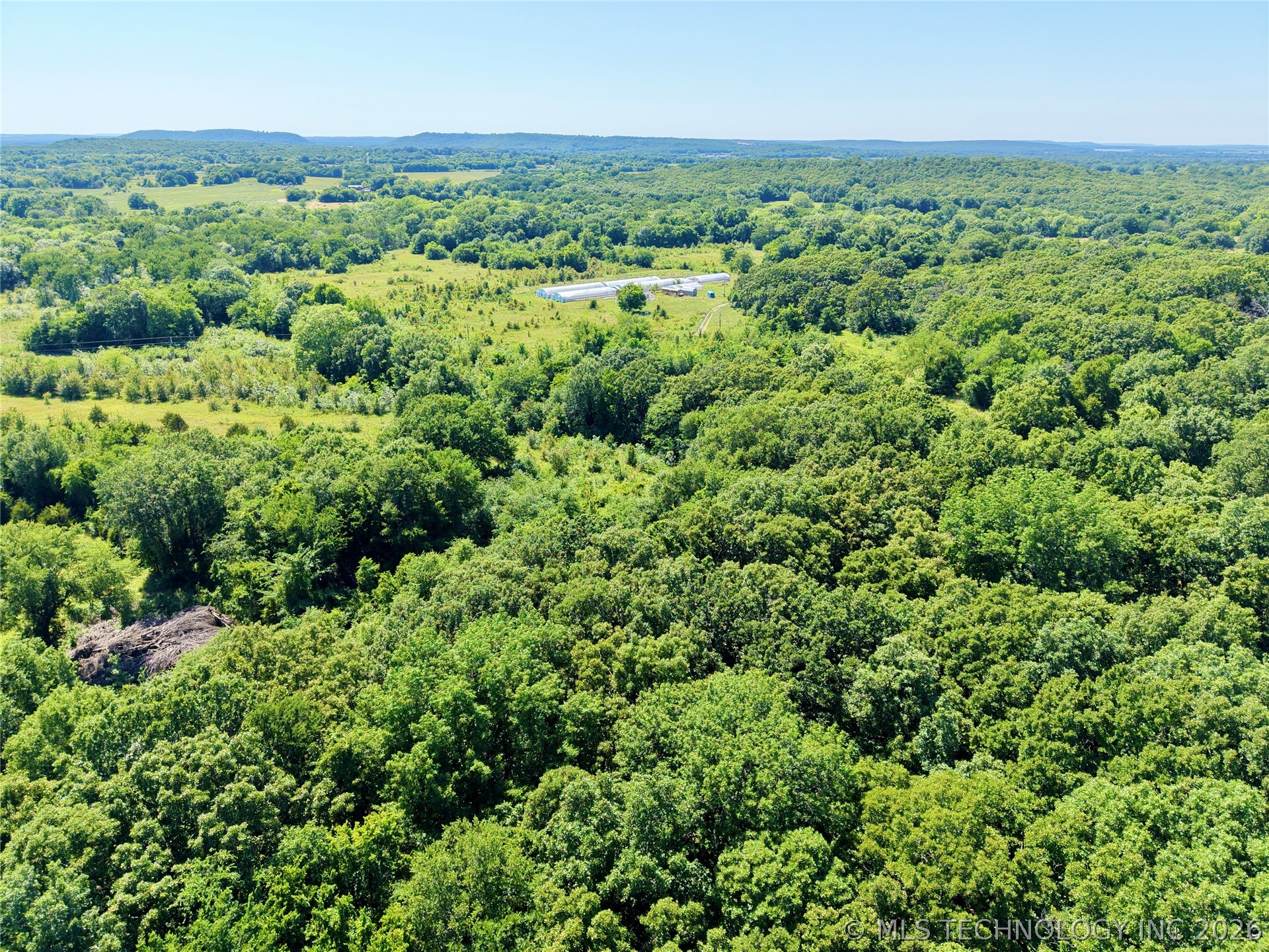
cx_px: 634
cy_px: 476
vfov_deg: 56.8
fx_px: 880
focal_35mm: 24
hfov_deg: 71.6
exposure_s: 1/3000
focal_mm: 8.67
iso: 400
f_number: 1.8
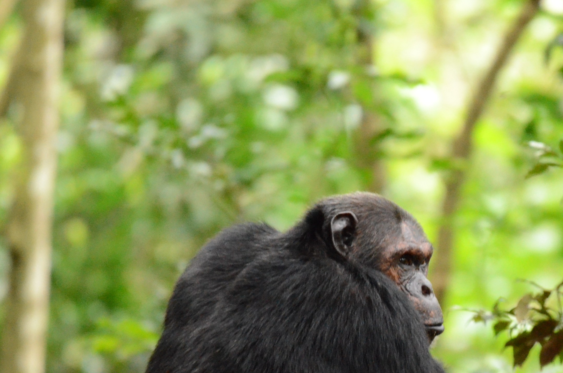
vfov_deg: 1.4
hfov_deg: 2.1
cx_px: 426
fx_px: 15078
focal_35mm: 966
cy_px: 271
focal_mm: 400
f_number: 6.3
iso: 6400
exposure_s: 1/250
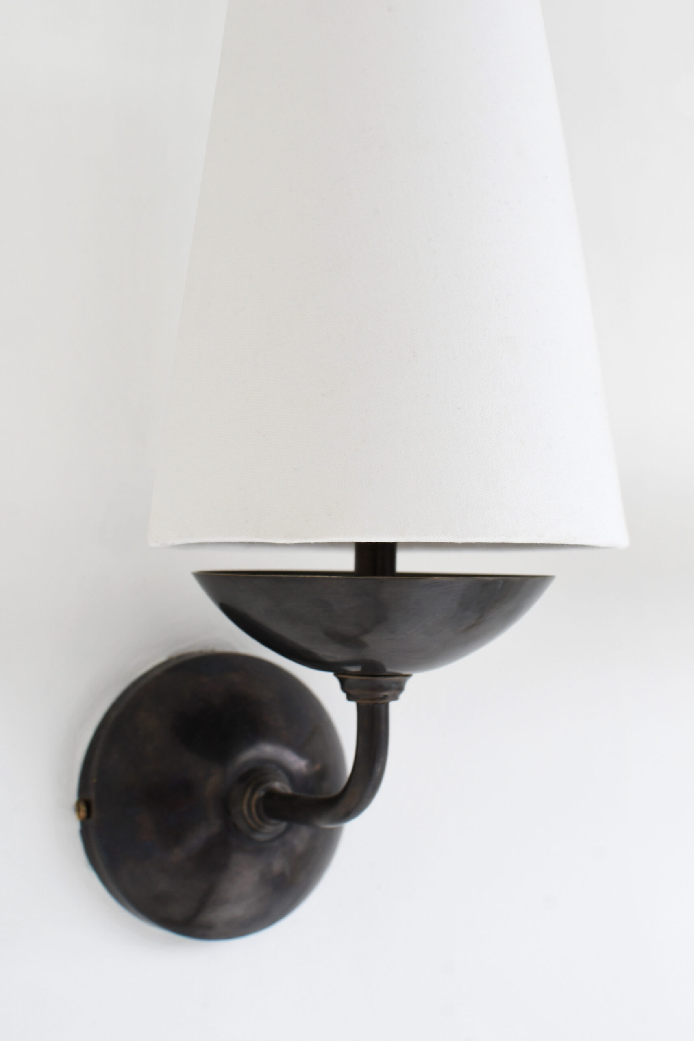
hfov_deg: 26.0
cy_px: 520
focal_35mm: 52
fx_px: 1503
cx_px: 347
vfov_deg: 38.2
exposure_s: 1/160
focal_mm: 35
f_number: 8
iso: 400
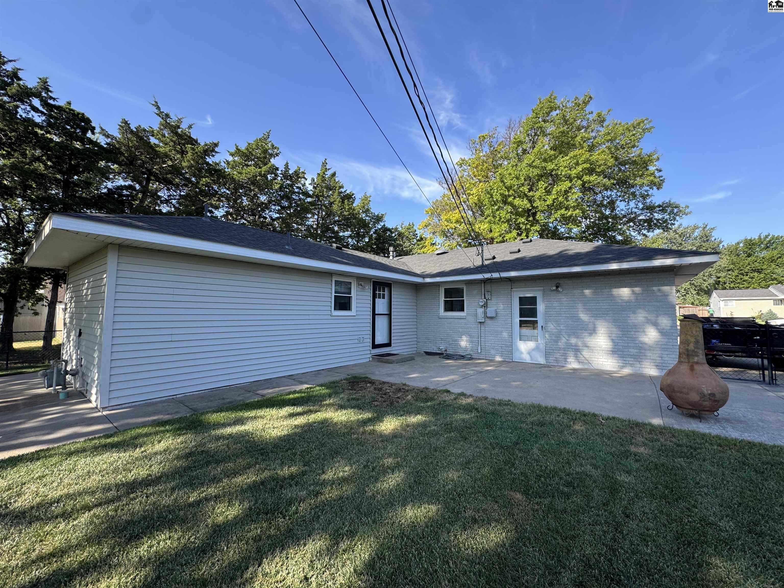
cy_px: 294
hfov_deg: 102.1
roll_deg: +0.1
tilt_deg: +3.9
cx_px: 392
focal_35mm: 14
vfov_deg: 85.7
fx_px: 317
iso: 40
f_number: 2.2
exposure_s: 1/448
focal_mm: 2.22
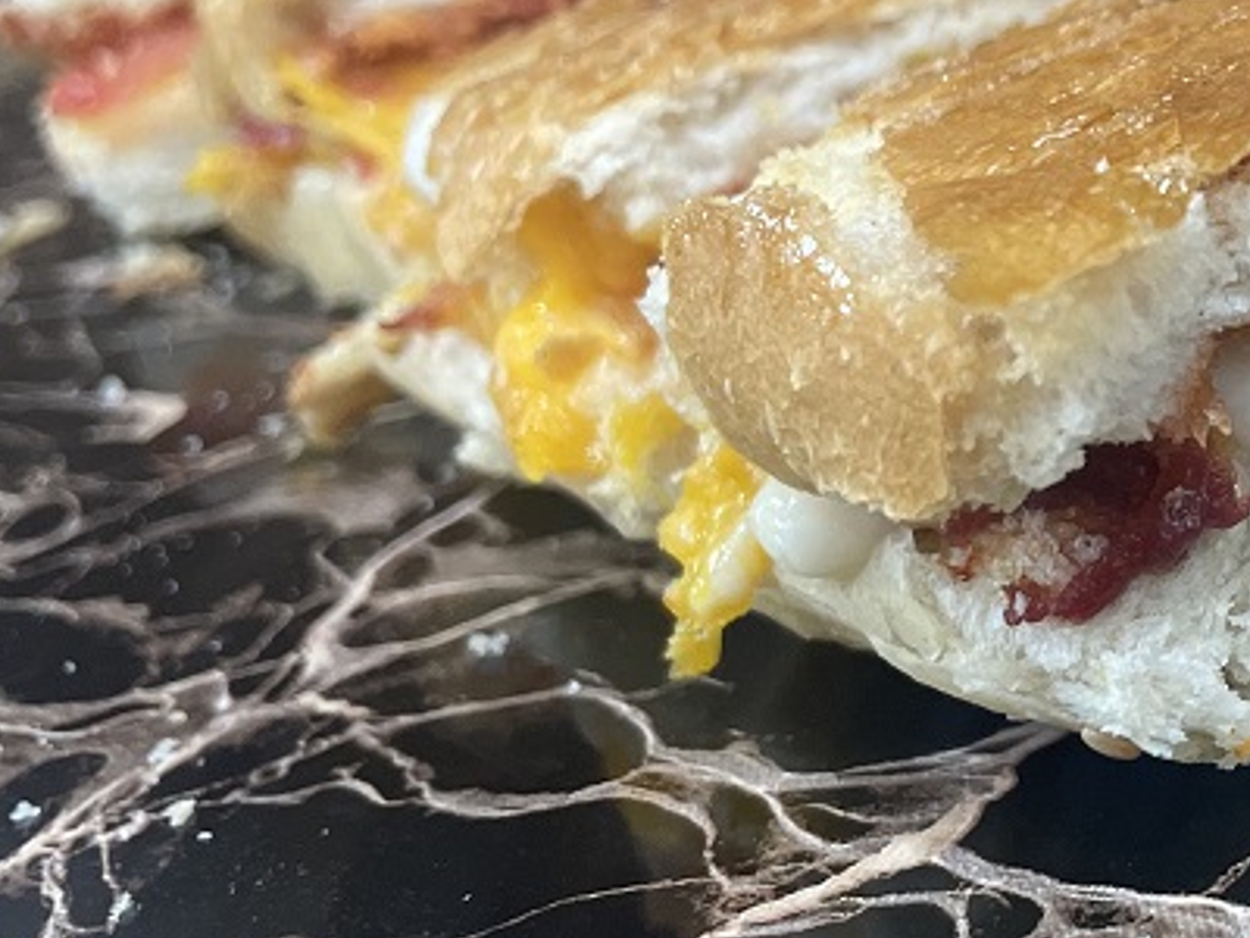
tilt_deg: -21.5
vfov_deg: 22.5
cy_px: 303
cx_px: 1441
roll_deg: +8.4
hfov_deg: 26.9
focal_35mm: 65
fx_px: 2347
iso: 250
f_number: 1.6
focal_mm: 4.2
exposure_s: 1/50
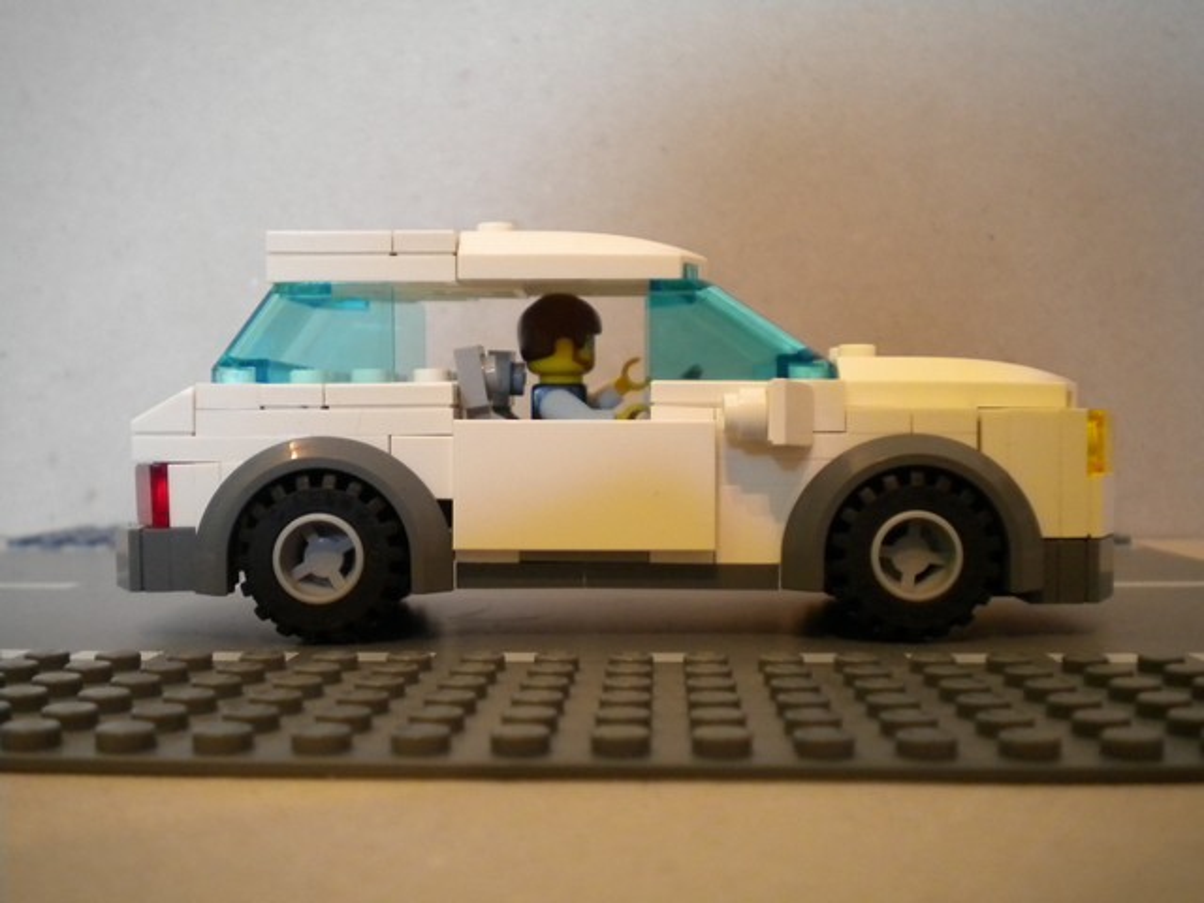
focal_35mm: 41
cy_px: 452
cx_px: 602
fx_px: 1426
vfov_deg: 35.1
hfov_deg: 45.8
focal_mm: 7.4
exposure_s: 1/12.2
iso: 400
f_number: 3.5
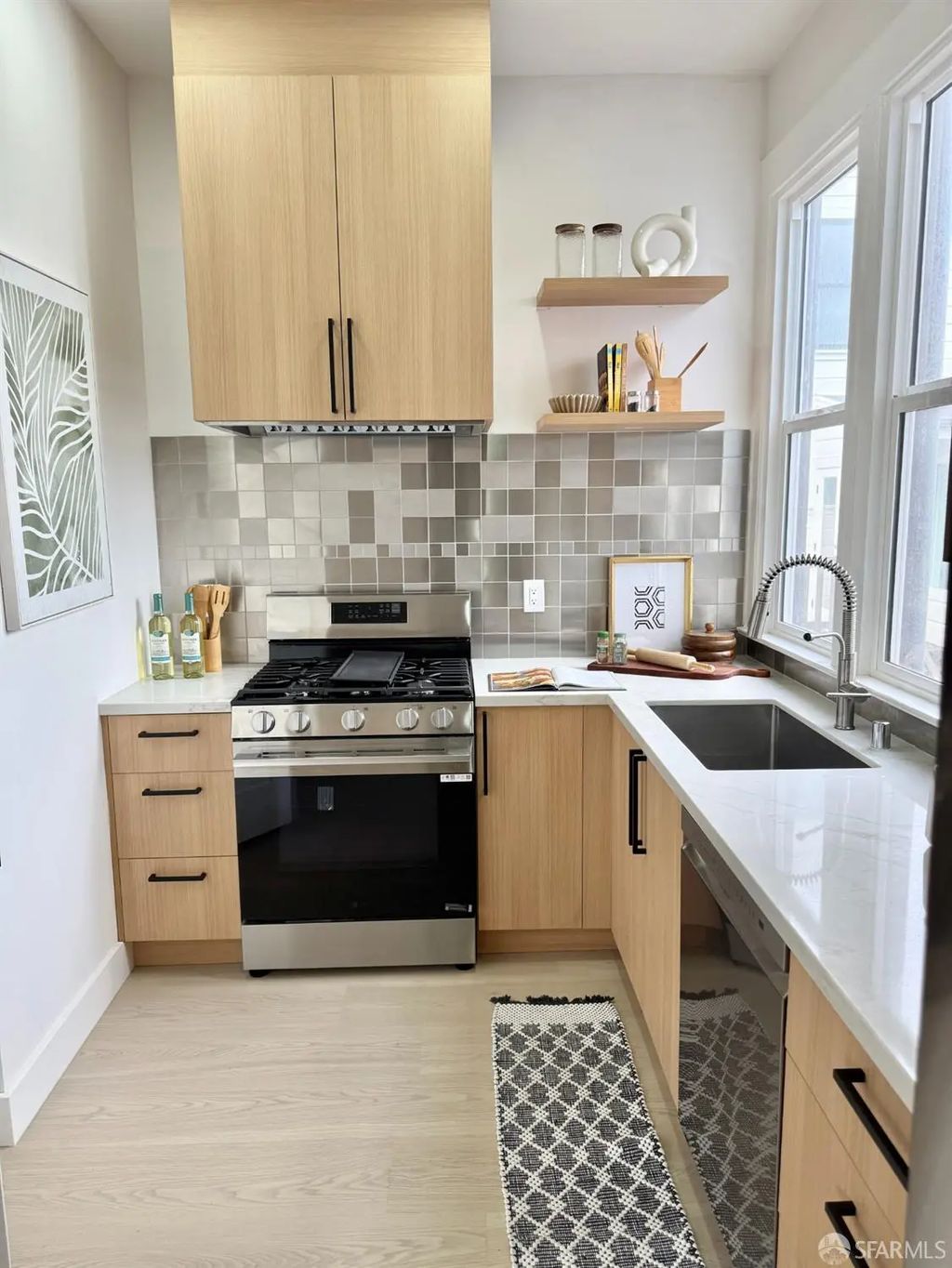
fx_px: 880
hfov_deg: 56.8
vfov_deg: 71.6
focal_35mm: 24
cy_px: 634
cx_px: 476
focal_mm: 6.76
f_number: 1.78
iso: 100
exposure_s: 1/231
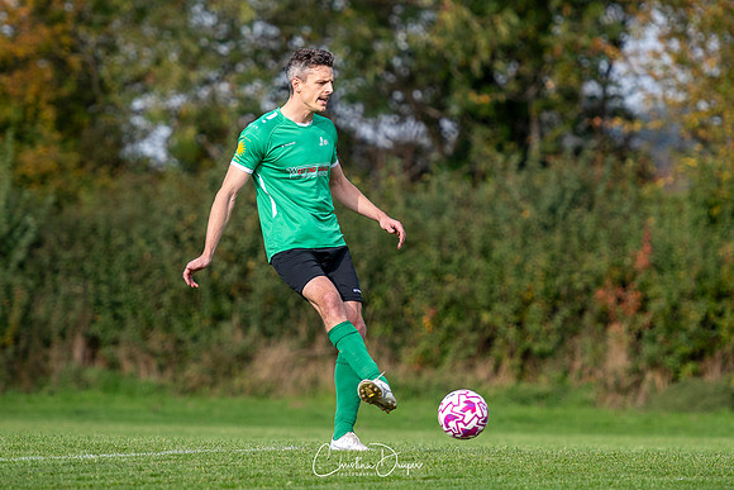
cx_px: 367
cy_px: 207
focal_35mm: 391
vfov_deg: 3.5
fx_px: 7967
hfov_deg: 5.3
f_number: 2.8
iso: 200
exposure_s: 1/1600
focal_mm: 185
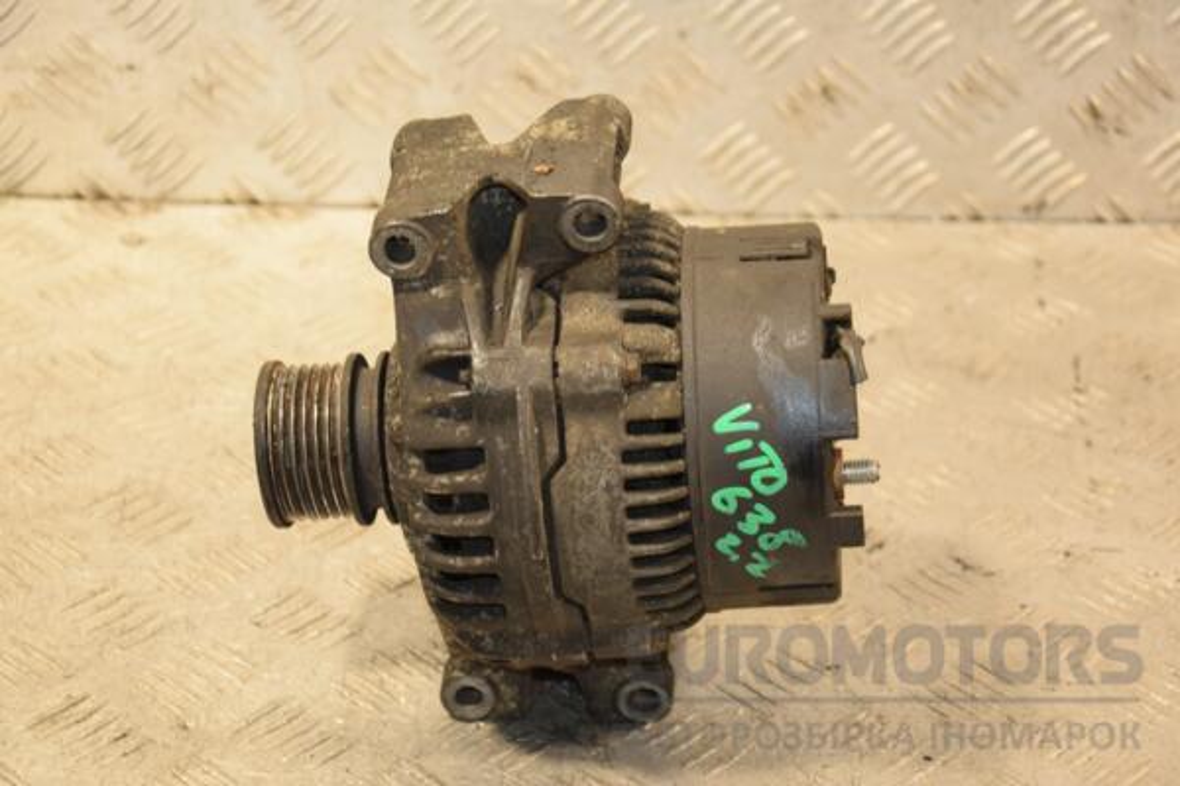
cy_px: 393
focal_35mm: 87
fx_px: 2851
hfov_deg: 23.4
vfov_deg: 15.7
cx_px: 590
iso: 800
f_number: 5
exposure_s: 1/80
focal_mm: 58
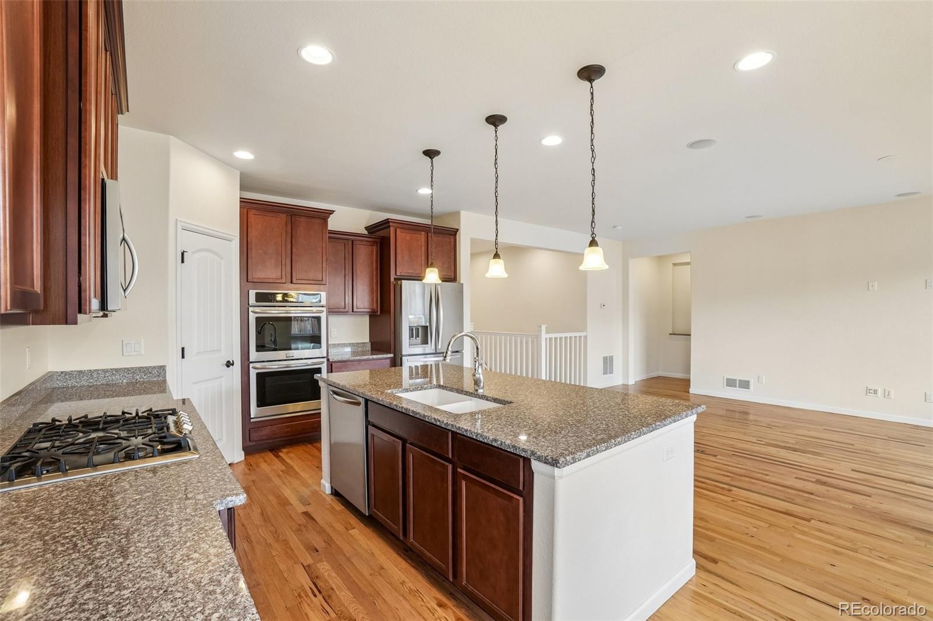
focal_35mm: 15
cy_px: 310
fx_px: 389
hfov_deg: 100.4
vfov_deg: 77.3
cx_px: 466
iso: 400
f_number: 8
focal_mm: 10
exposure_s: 1/25
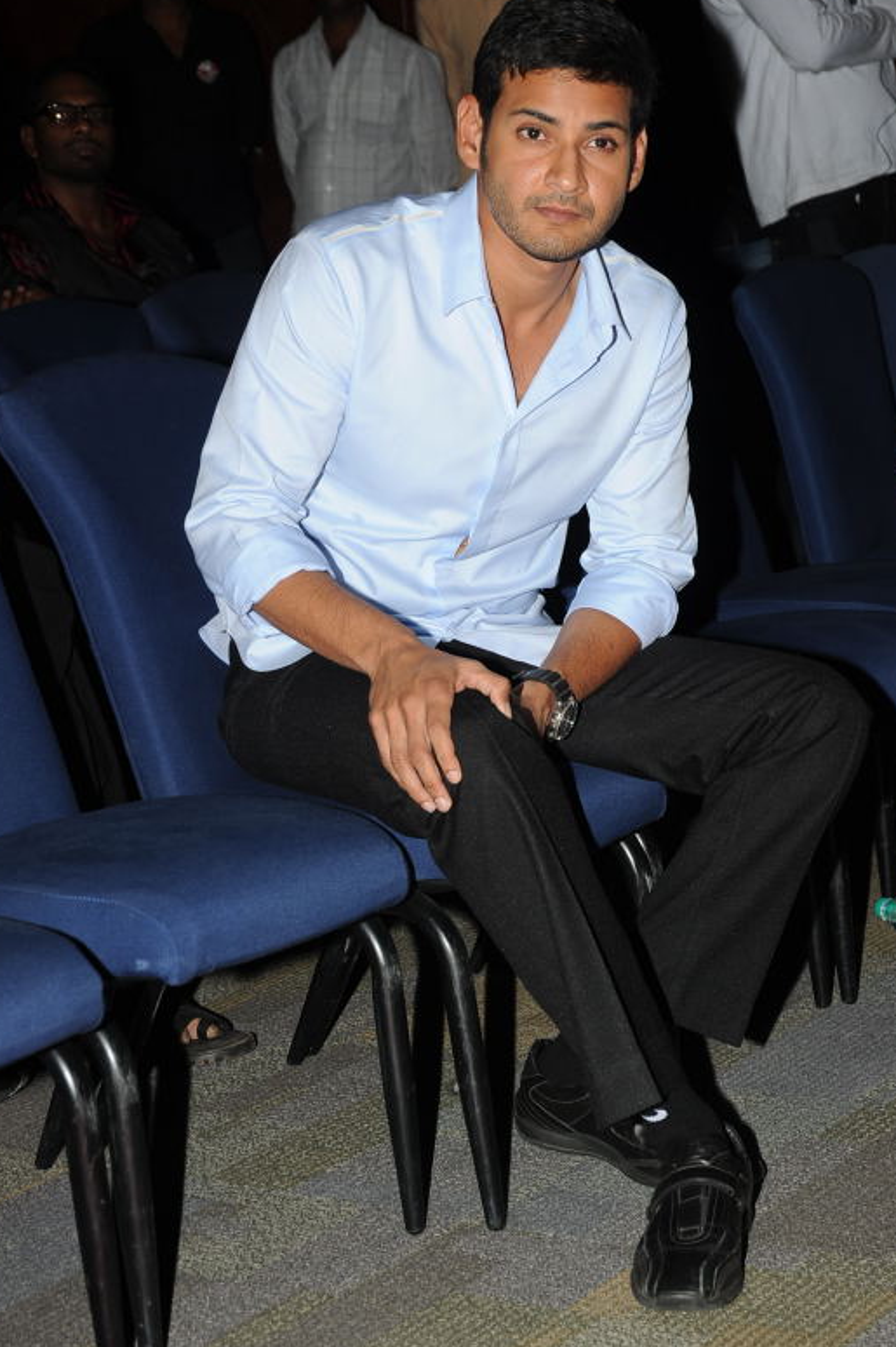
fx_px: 3215
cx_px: 568
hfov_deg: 15.8
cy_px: 740
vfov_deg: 23.6
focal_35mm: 86
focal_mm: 65
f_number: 7.1
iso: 320
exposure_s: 1/125
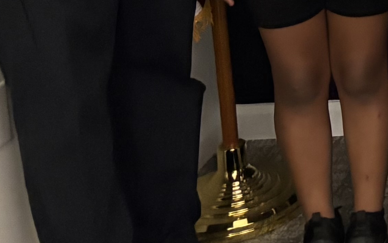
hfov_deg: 12.4
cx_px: 880
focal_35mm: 139
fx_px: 1470
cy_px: -323
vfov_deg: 8.7
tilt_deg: -8.3
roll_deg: +1.3
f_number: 1.6
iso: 640
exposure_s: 1/30
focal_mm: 5.96
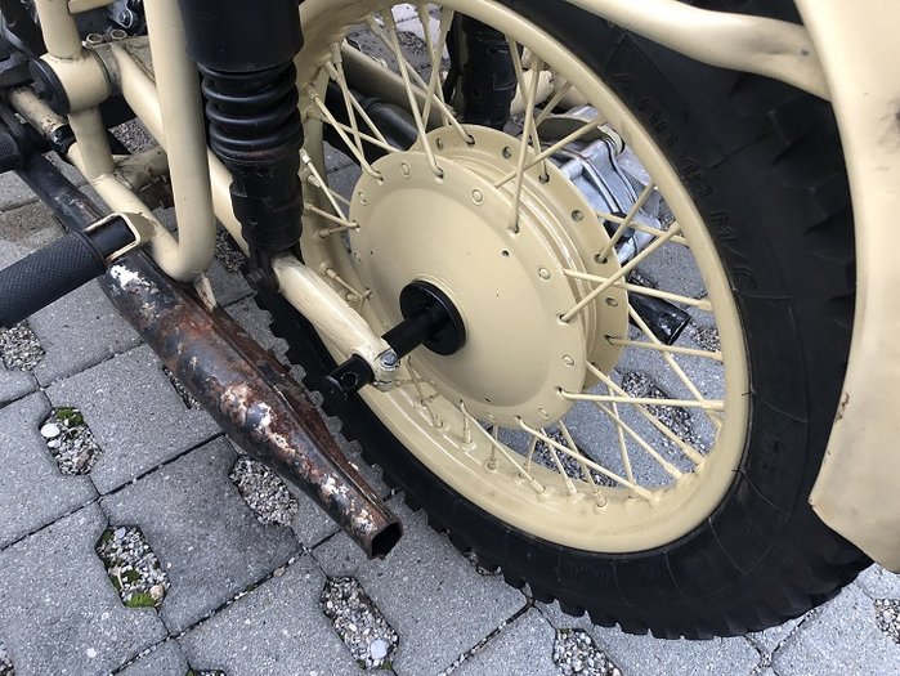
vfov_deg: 49.8
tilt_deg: -48.6
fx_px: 728
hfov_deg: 63.4
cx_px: 450
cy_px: 338
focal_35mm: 28
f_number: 1.8
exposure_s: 1/15
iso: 64
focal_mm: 3.99
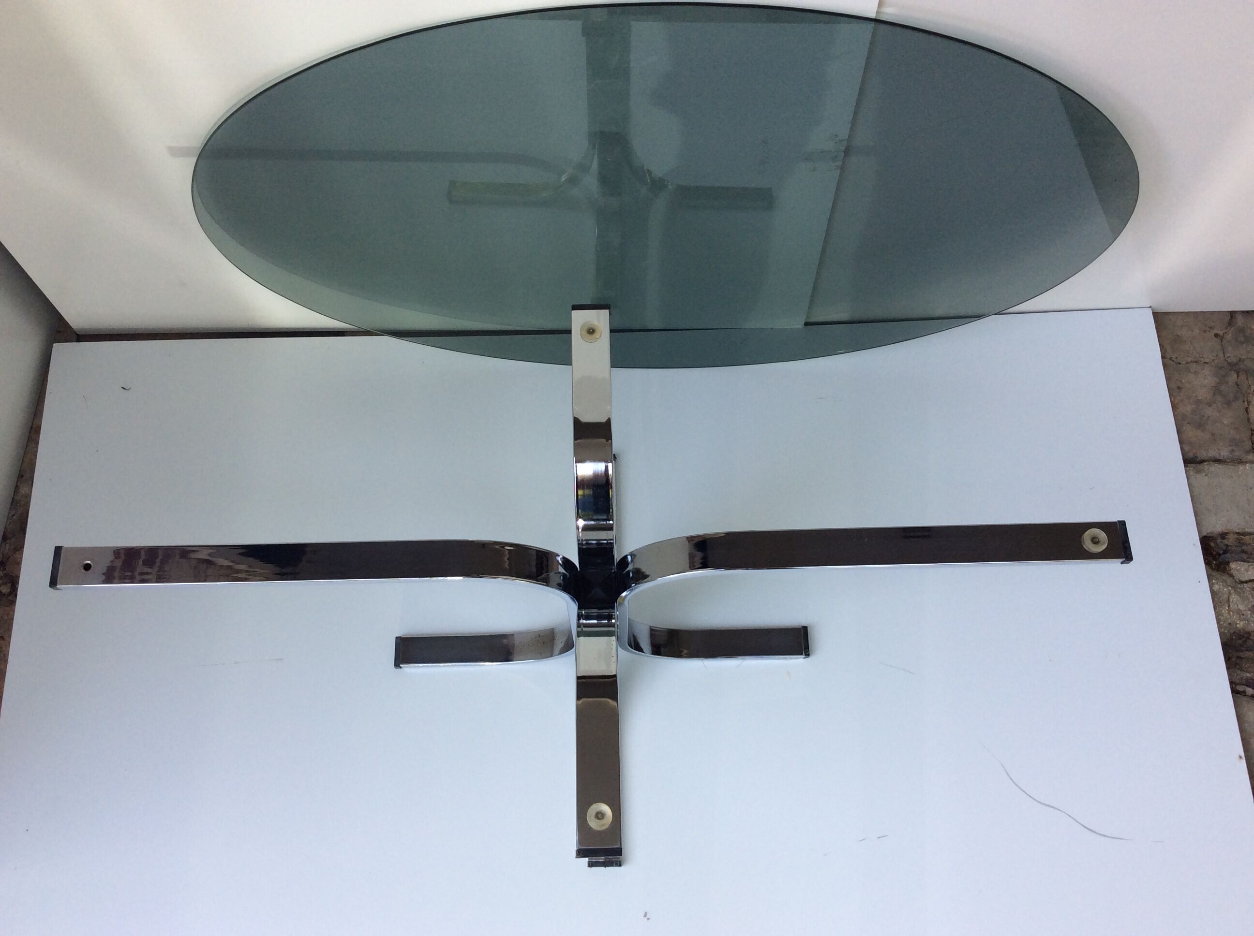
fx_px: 1158
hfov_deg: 56.9
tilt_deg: -70.0
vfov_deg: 44.1
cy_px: 468
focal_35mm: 32
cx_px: 627
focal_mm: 3.3
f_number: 2.4
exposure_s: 1/180
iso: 32
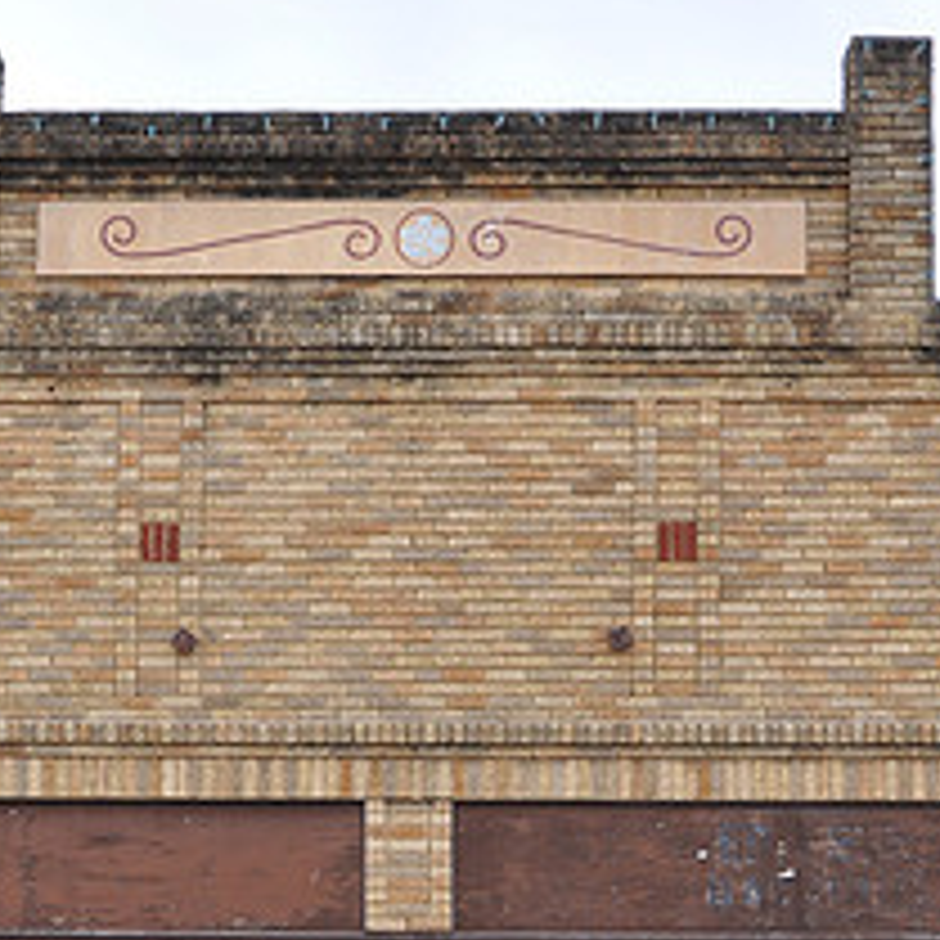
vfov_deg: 19.4
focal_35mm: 88
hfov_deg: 19.7
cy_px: 834
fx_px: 2709
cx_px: 441
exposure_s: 1/30
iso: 200
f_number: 5.6
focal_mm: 25
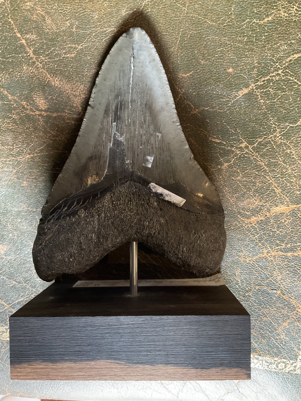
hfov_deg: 48.2
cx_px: 150
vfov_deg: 61.7
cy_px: 200
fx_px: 336
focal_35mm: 29
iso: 250
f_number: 1.8
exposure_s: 1/40
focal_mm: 3
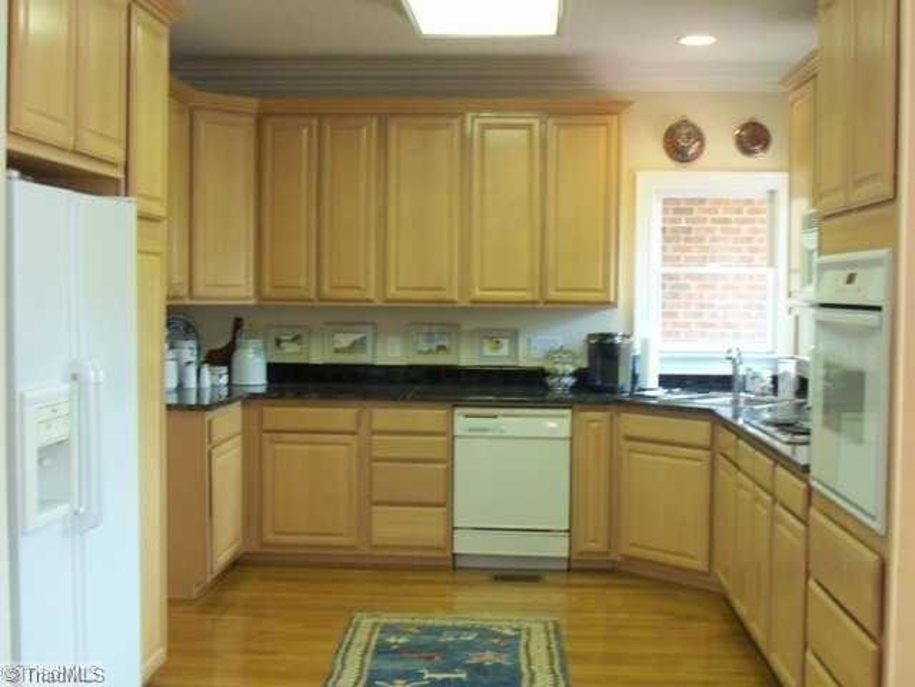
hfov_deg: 44.8
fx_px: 1110
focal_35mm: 42
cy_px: 344
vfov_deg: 34.3
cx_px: 458
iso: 400
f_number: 3.2
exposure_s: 1/30
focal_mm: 7.1
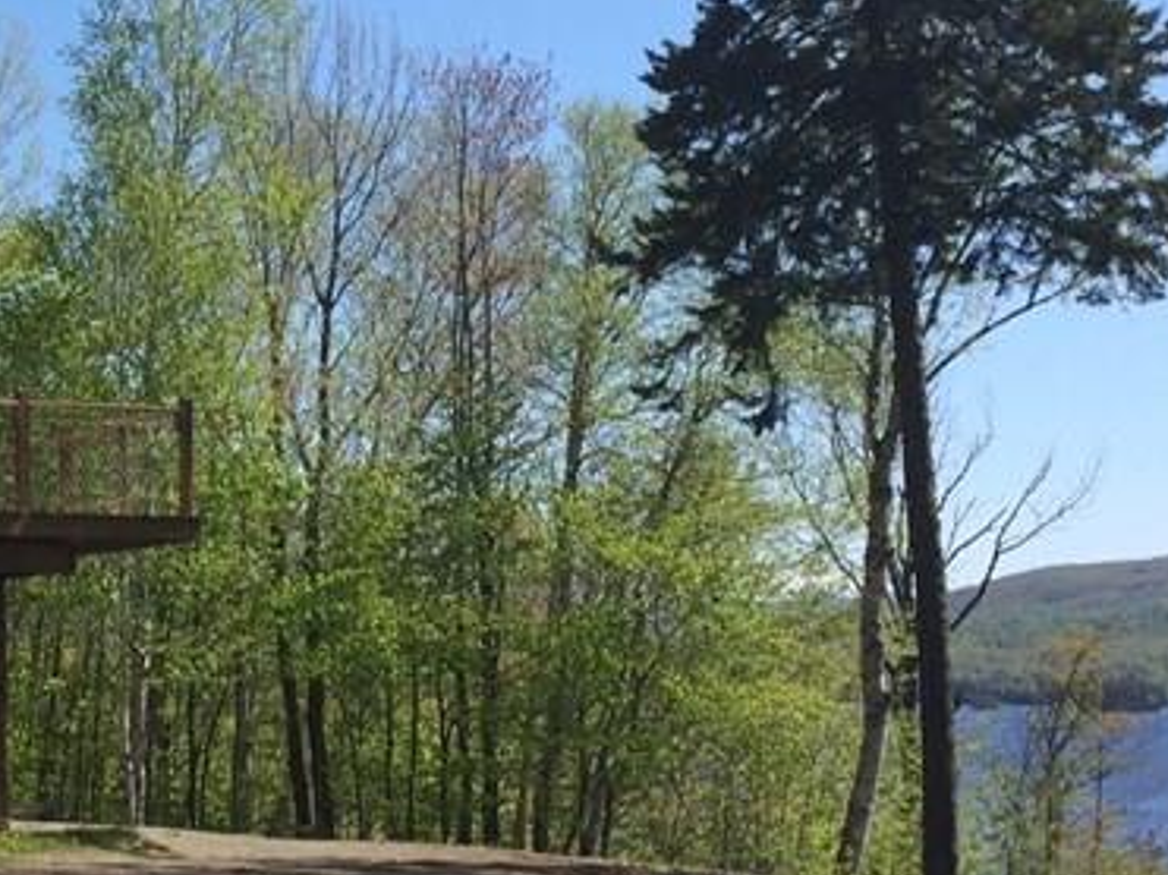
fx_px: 2698
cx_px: -6
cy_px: 246
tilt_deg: +8.2
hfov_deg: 23.4
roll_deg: +0.1
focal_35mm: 80
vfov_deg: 18.3
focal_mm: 4.15
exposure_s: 1/1709
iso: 32
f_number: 2.2
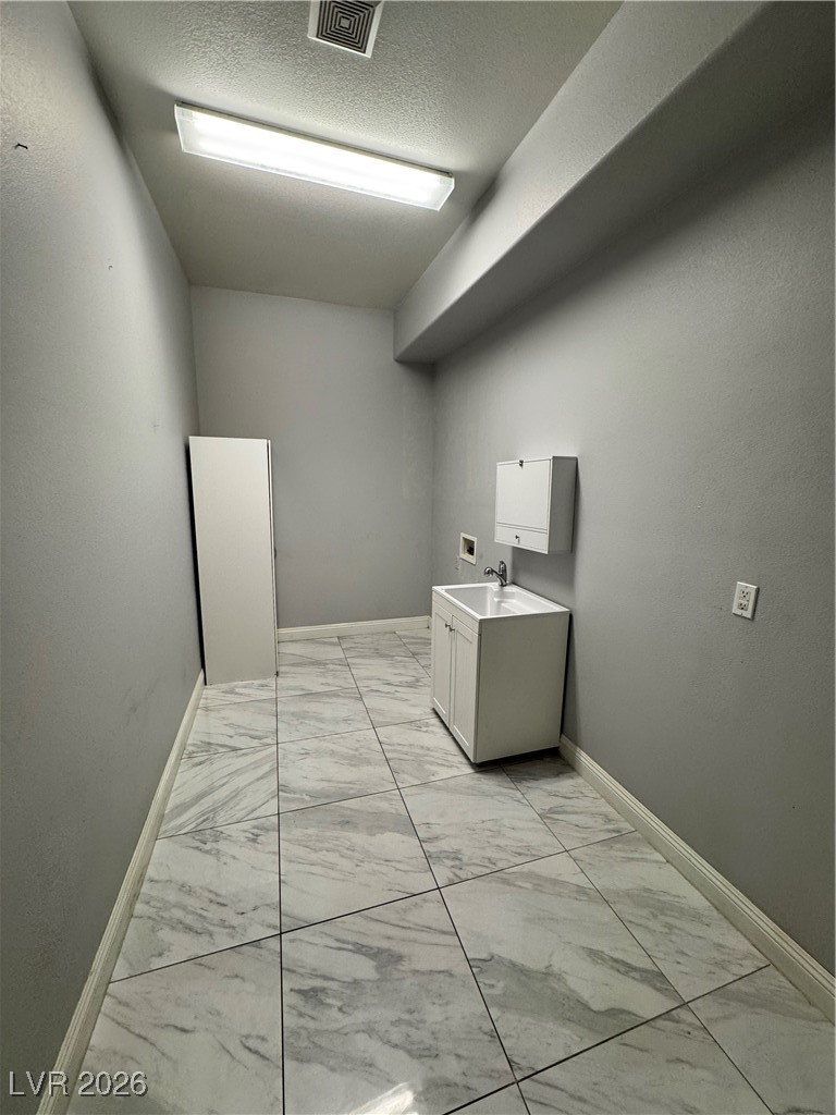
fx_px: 451
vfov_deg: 102.1
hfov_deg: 85.7
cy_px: 558
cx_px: 418
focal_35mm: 14
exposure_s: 1/60
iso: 160
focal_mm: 2.22
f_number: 2.2
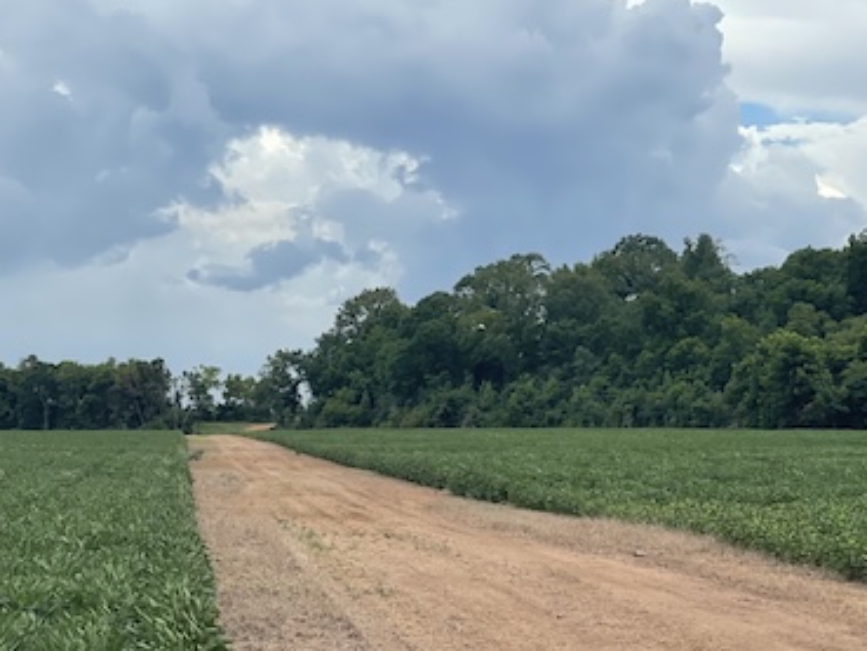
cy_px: 317
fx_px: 2781
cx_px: 167
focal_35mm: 111
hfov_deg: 17.6
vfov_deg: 13.3
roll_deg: +0.1
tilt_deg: +0.8
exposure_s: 1/1410
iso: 20
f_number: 2.2
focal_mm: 7.5
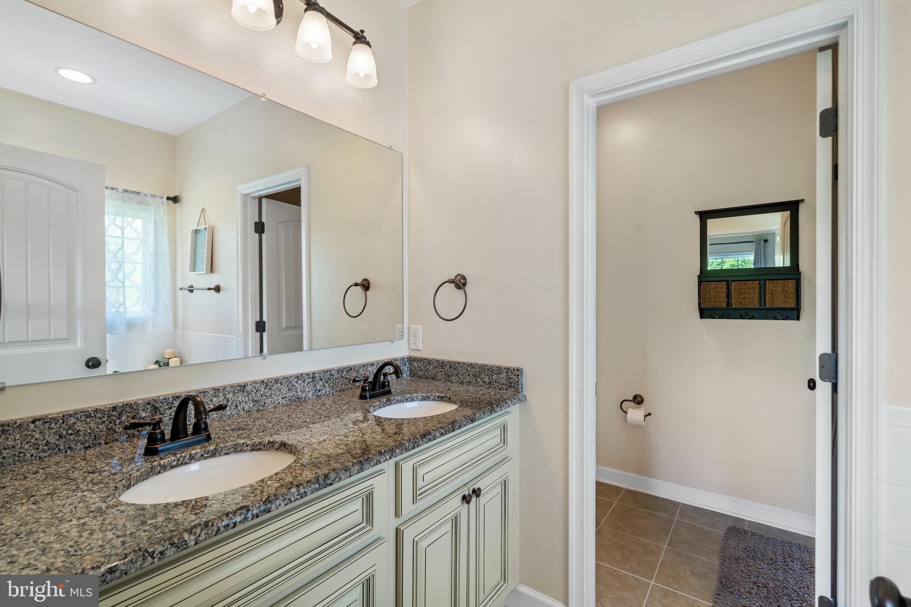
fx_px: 405
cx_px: 456
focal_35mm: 16
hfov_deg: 96.7
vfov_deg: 73.8
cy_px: 304
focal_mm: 16
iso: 640
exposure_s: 1/10
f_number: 8
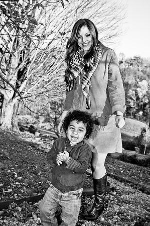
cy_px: 113
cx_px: 75
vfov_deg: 53.2
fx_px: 226
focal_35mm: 36
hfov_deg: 36.8
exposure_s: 1/320
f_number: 2.8
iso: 200
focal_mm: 24
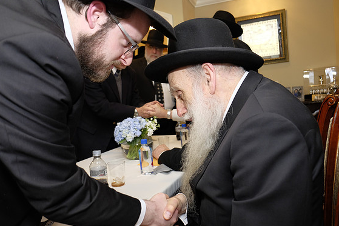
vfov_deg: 46.4
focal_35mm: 28
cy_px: 114
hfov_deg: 65.5
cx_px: 167
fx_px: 264
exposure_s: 1/180
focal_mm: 18
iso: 800
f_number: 2.8
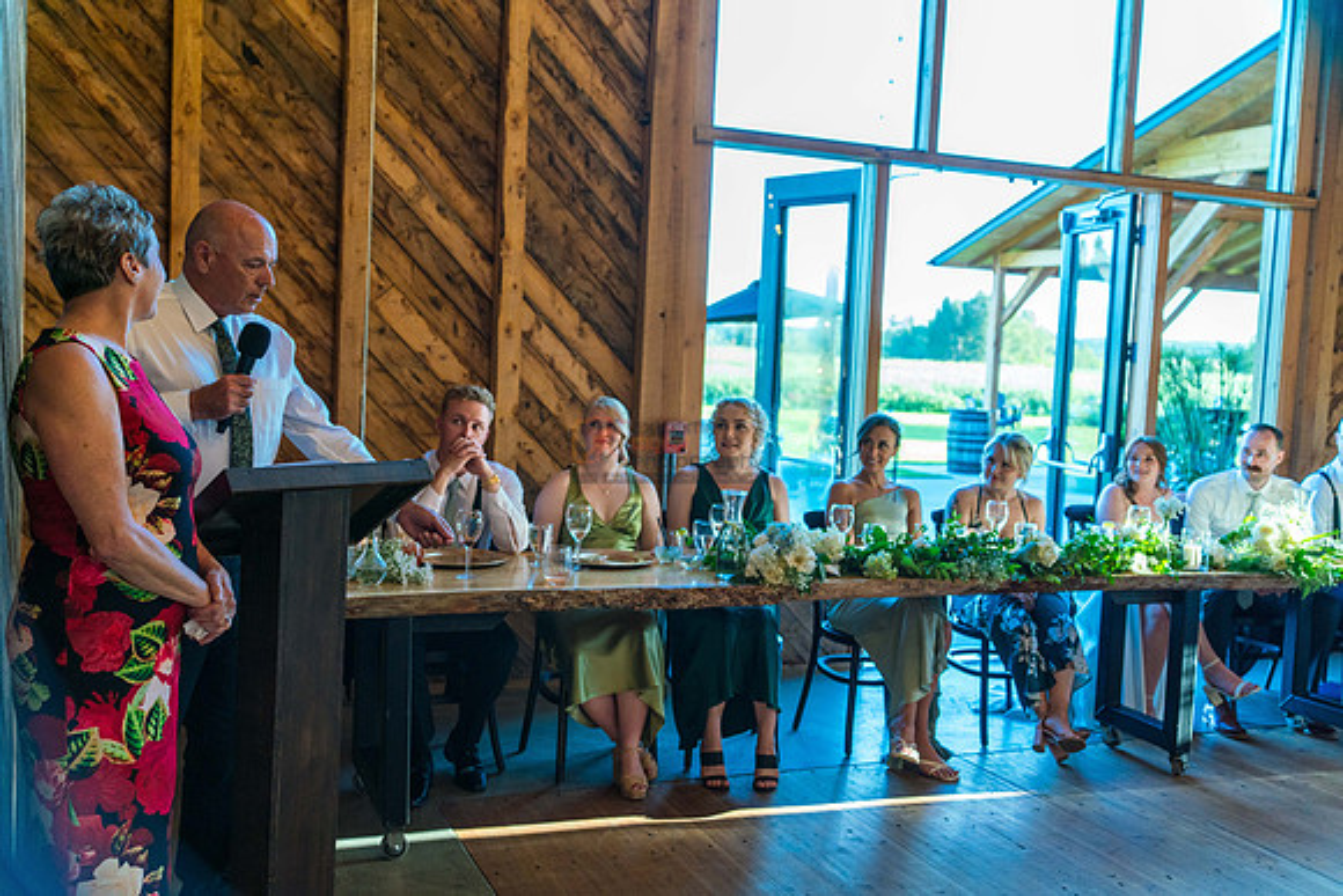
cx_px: 672
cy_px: 448
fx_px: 1306
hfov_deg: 54.4
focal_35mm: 35
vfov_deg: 37.9
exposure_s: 1/400
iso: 1000
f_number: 2.8
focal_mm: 35
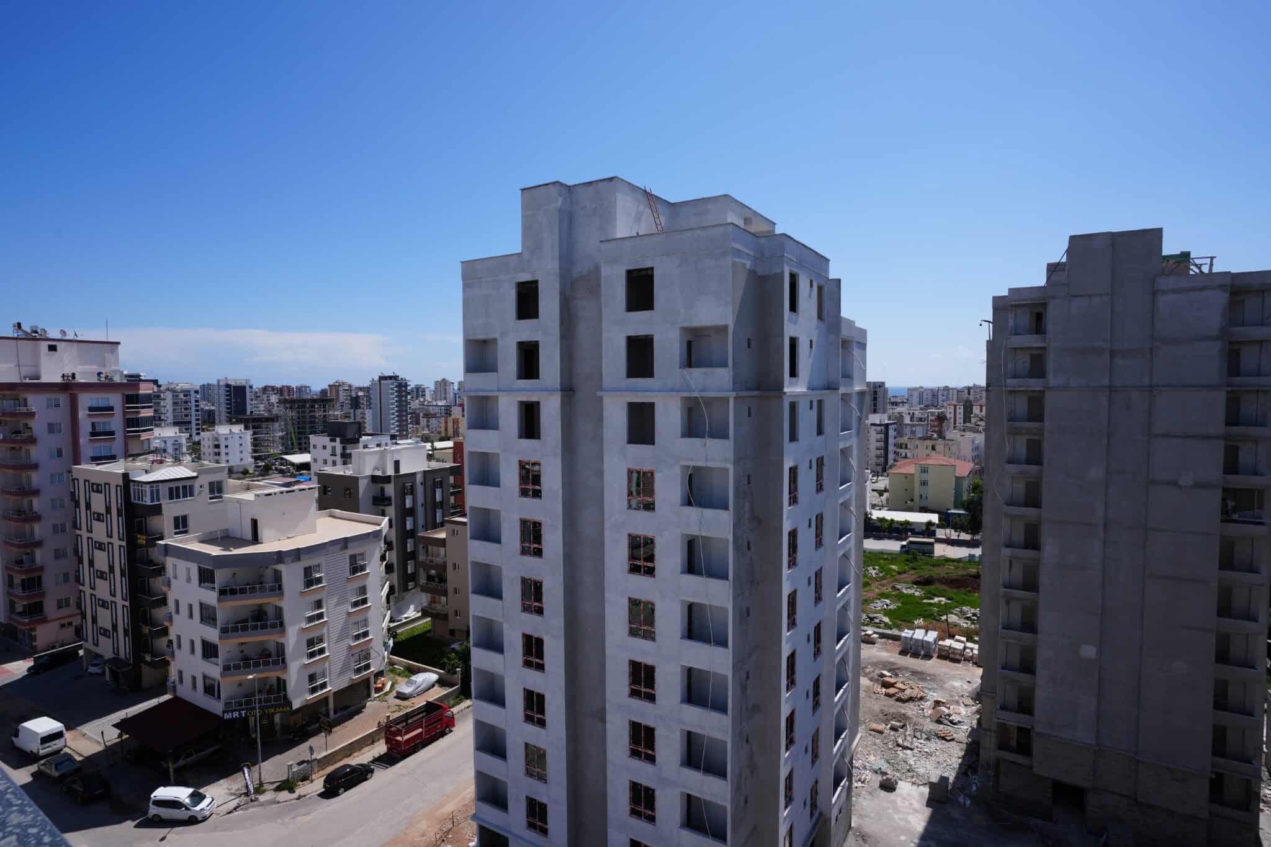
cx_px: 636
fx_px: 671
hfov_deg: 86.9
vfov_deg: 64.5
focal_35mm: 19
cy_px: 424
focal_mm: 19
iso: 100
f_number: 10
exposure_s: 1/250
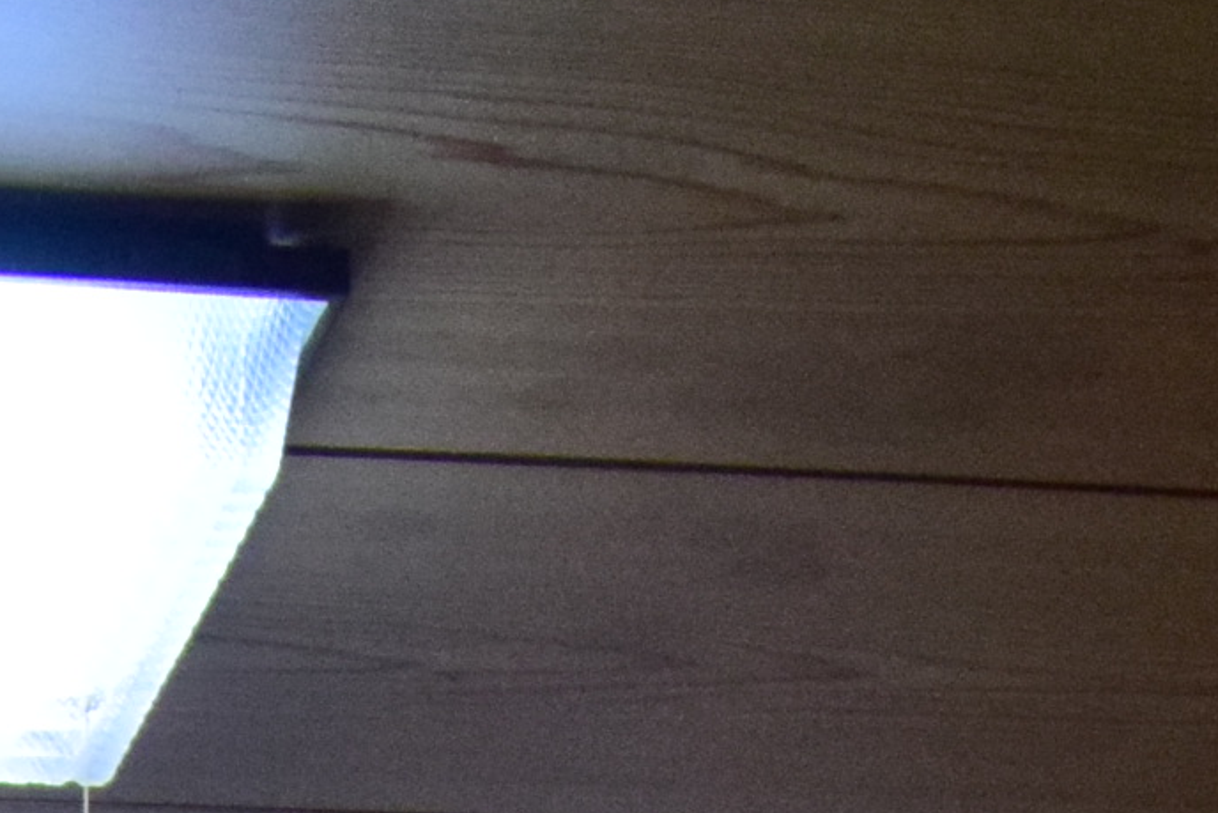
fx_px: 3316
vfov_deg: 10.2
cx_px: -149
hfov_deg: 19.8
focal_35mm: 98
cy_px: 2446
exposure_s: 1/125
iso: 1600
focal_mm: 10
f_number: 4.8
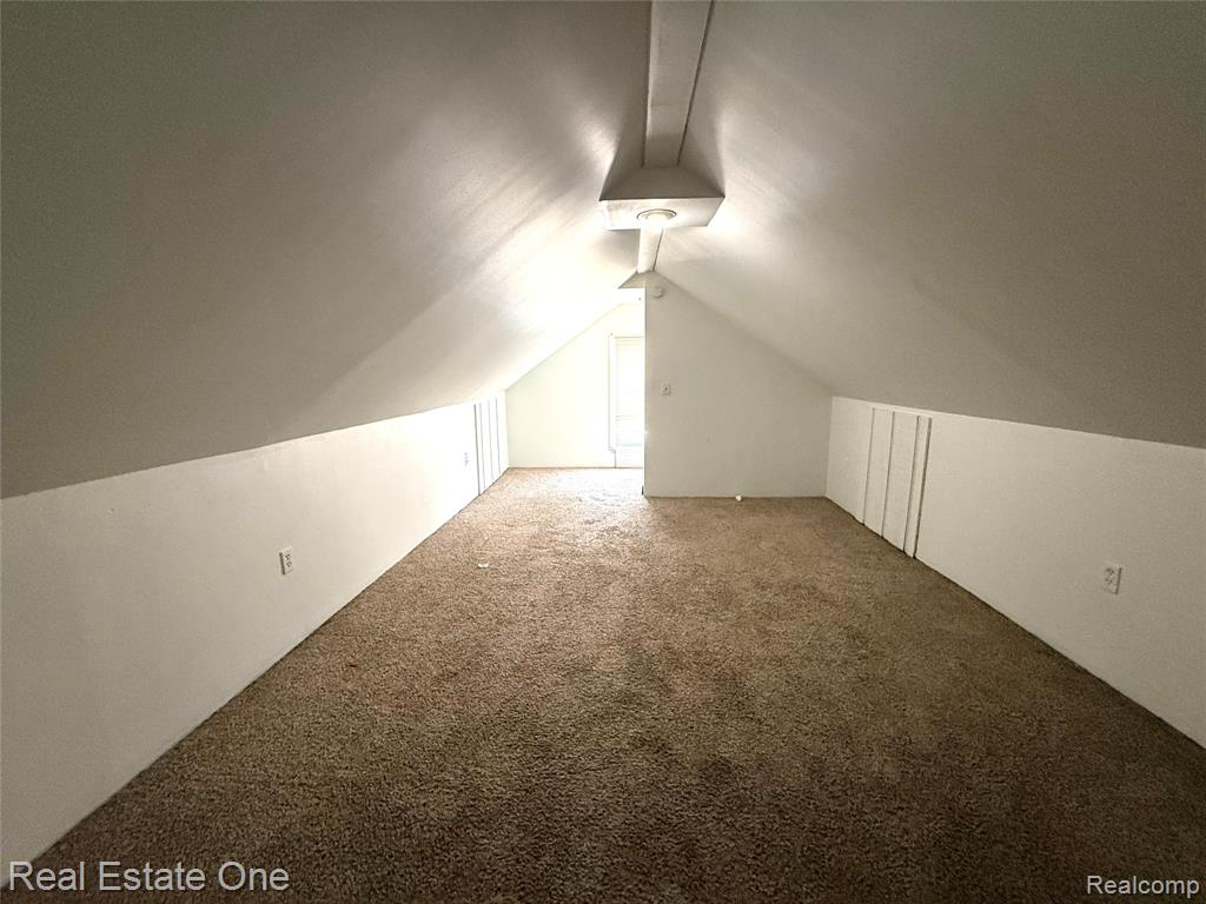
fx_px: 488
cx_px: 603
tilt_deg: -8.5
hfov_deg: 102.1
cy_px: 452
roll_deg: +1.0
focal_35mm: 14
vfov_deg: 85.7
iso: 500
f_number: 2.2
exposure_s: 1/60
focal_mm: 2.22
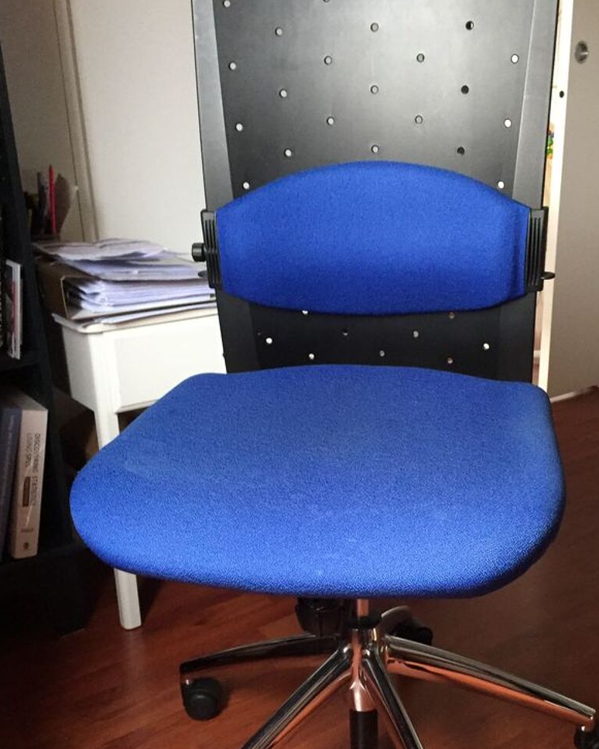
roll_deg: +2.3
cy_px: 447
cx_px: 378
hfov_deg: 38.0
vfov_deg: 46.6
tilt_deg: -17.5
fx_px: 865
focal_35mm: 39
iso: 250
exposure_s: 1/25
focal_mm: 4.15
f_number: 2.2
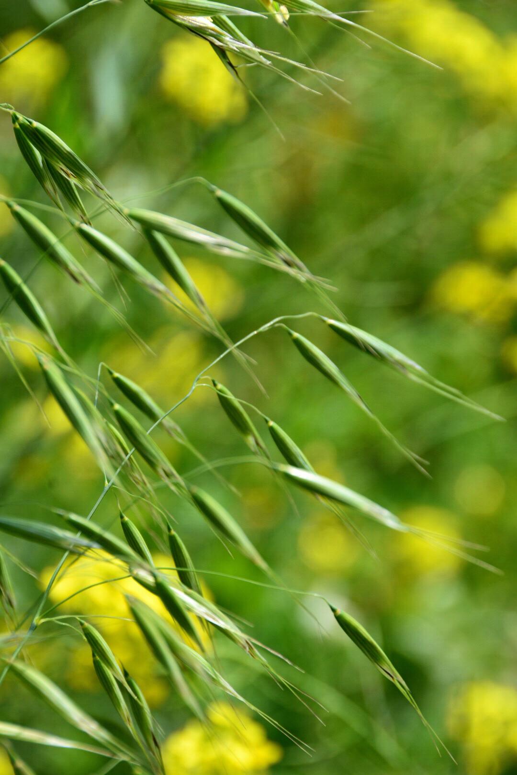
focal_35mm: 300
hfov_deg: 4.6
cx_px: 258
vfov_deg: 6.9
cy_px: 388
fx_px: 6462
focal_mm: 200
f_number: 8
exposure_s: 1/320
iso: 140
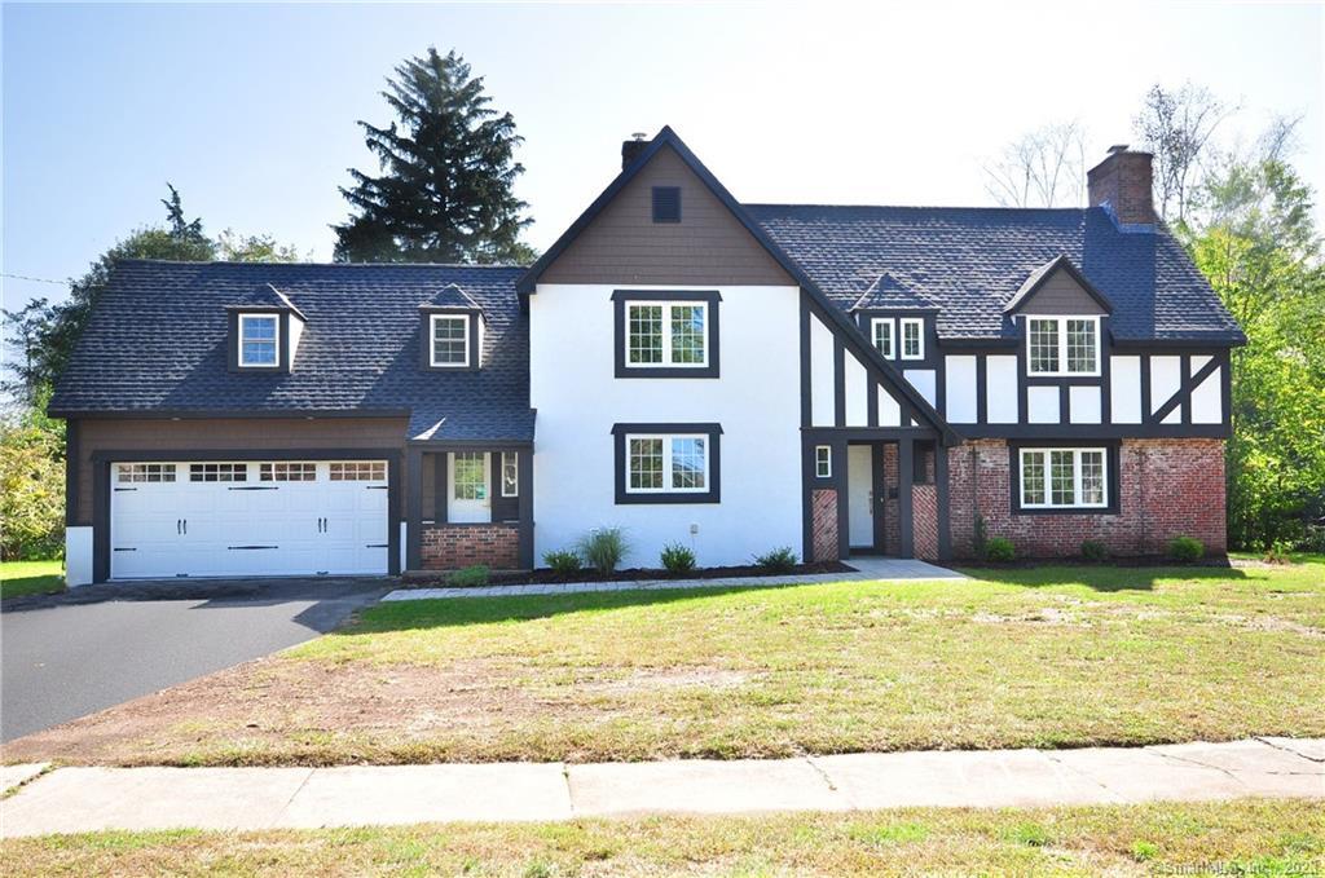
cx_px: 662
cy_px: 439
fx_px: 1047
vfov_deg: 45.5
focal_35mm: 28
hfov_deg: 64.6
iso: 320
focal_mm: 19
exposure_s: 1/160
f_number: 8
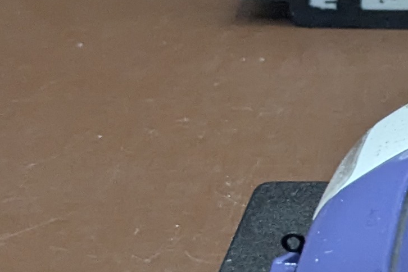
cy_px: -8
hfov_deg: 12.2
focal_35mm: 156
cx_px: 719
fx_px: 1768
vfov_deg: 8.7
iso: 410
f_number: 1.73
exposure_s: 1/99.9
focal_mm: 4.38
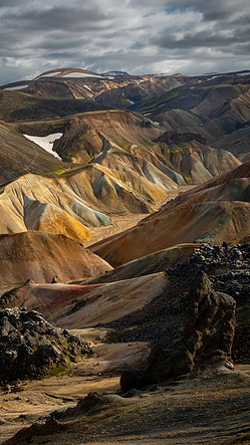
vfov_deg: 45.5
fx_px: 531
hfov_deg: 23.7
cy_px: 209
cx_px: -67
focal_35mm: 45
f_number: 13
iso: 200
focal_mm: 24
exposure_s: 1/100
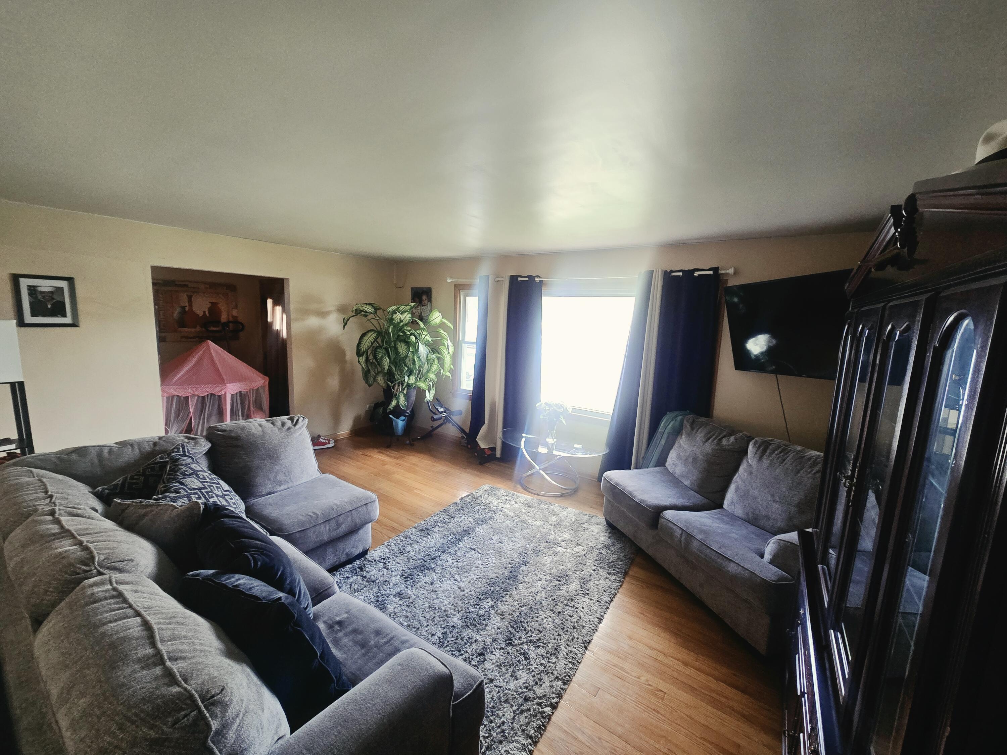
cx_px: 504
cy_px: 378
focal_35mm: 13
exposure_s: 1/60.2
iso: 200
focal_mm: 2.2
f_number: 2.2
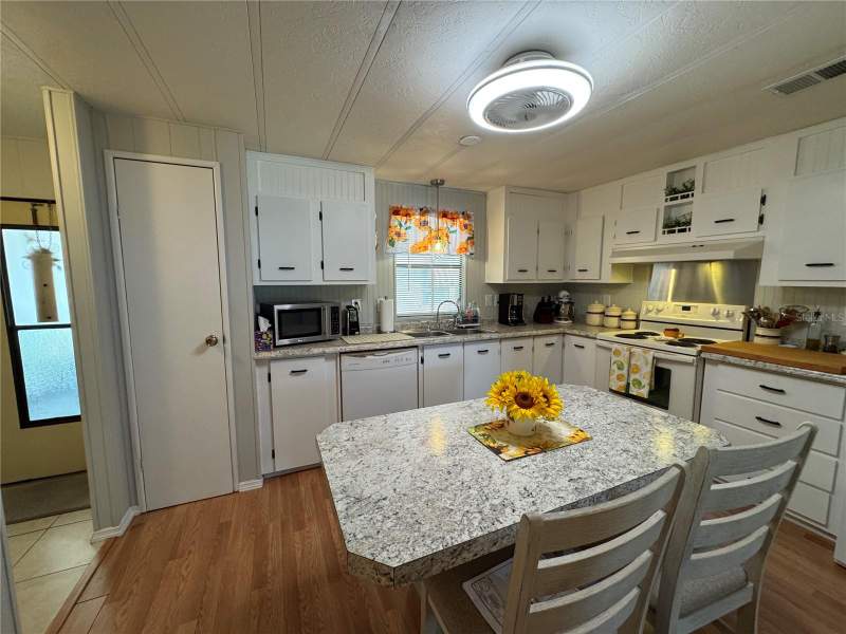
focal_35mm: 14
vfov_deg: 85.7
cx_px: 423
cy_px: 317
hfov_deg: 102.1
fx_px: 342
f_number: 2.2
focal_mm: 2.22
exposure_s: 1/120
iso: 320
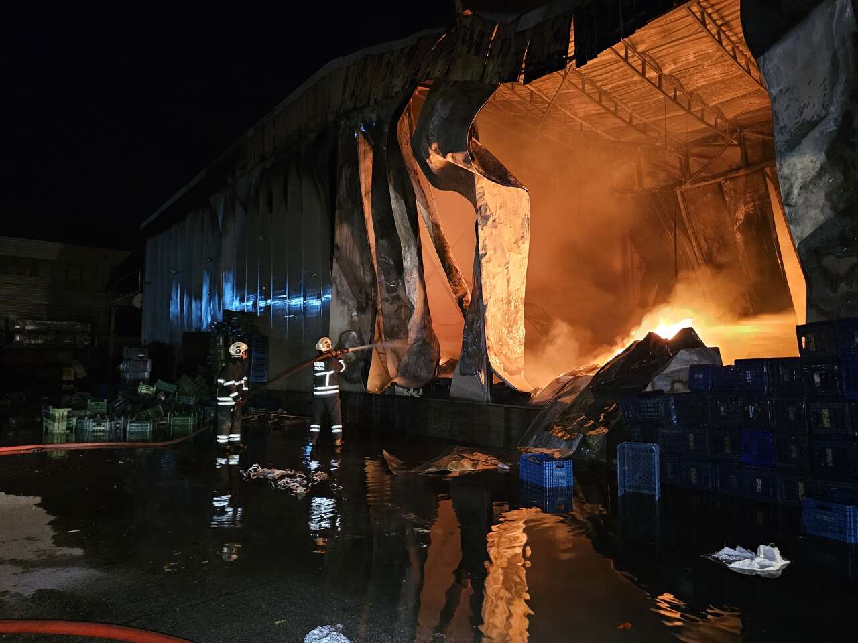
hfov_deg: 73.9
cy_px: 322
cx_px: 429
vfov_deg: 58.9
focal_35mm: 23
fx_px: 570
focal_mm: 6.3
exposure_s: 1/25
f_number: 1.7
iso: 800
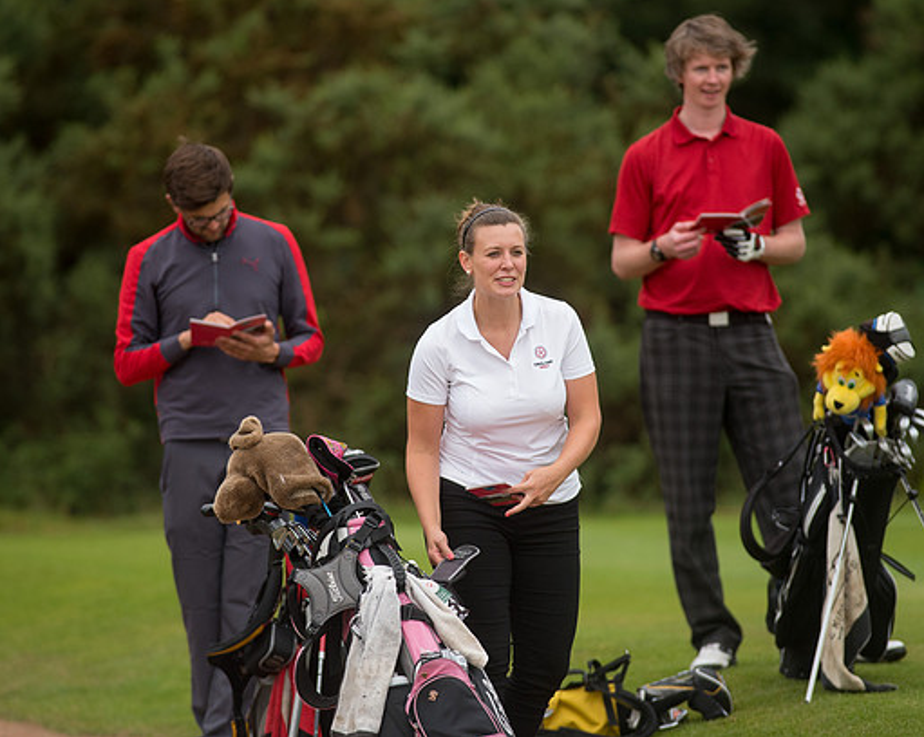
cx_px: 443
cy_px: 329
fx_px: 10247
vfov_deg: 4.1
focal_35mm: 375
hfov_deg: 5.2
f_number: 4
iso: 800
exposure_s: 1/3200
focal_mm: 300
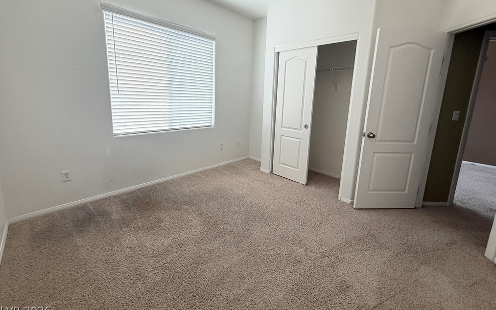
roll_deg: -0.9
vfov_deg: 74.3
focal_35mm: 15
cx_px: 248
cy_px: 131
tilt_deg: -7.9
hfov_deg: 101.5
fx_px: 203
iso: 50
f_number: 2.2
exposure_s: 1/120
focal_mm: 2.22
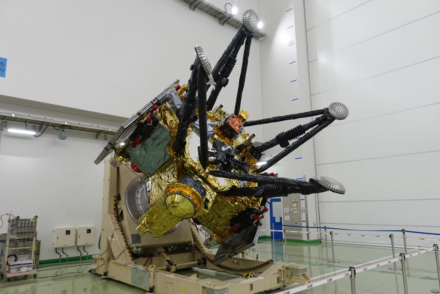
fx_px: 318
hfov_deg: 69.4
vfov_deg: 49.6
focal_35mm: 26
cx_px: 220
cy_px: 147
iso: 250
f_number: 2.8
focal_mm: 9.73
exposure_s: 1/125
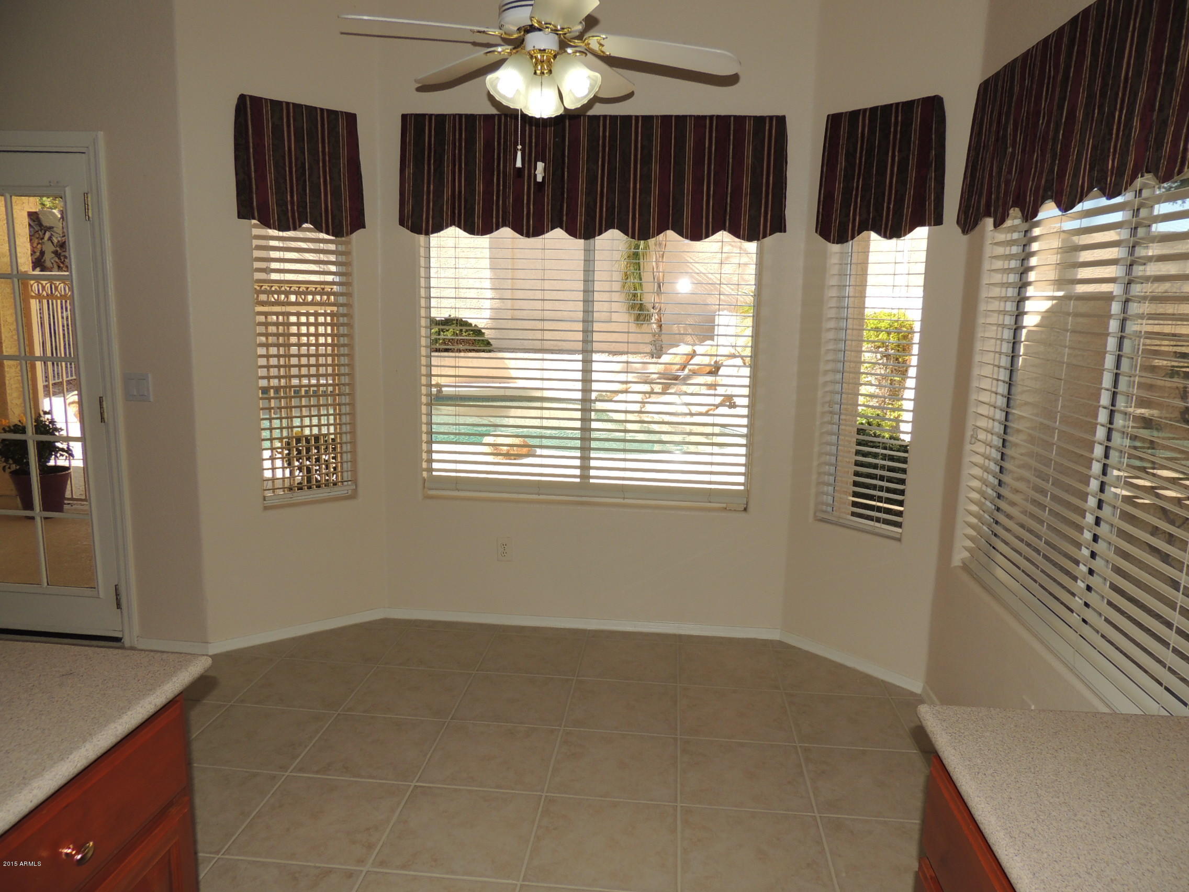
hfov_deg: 71.6
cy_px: 446
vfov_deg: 56.8
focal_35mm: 24
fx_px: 824
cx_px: 594
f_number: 3
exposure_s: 1/320
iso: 100
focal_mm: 4.3
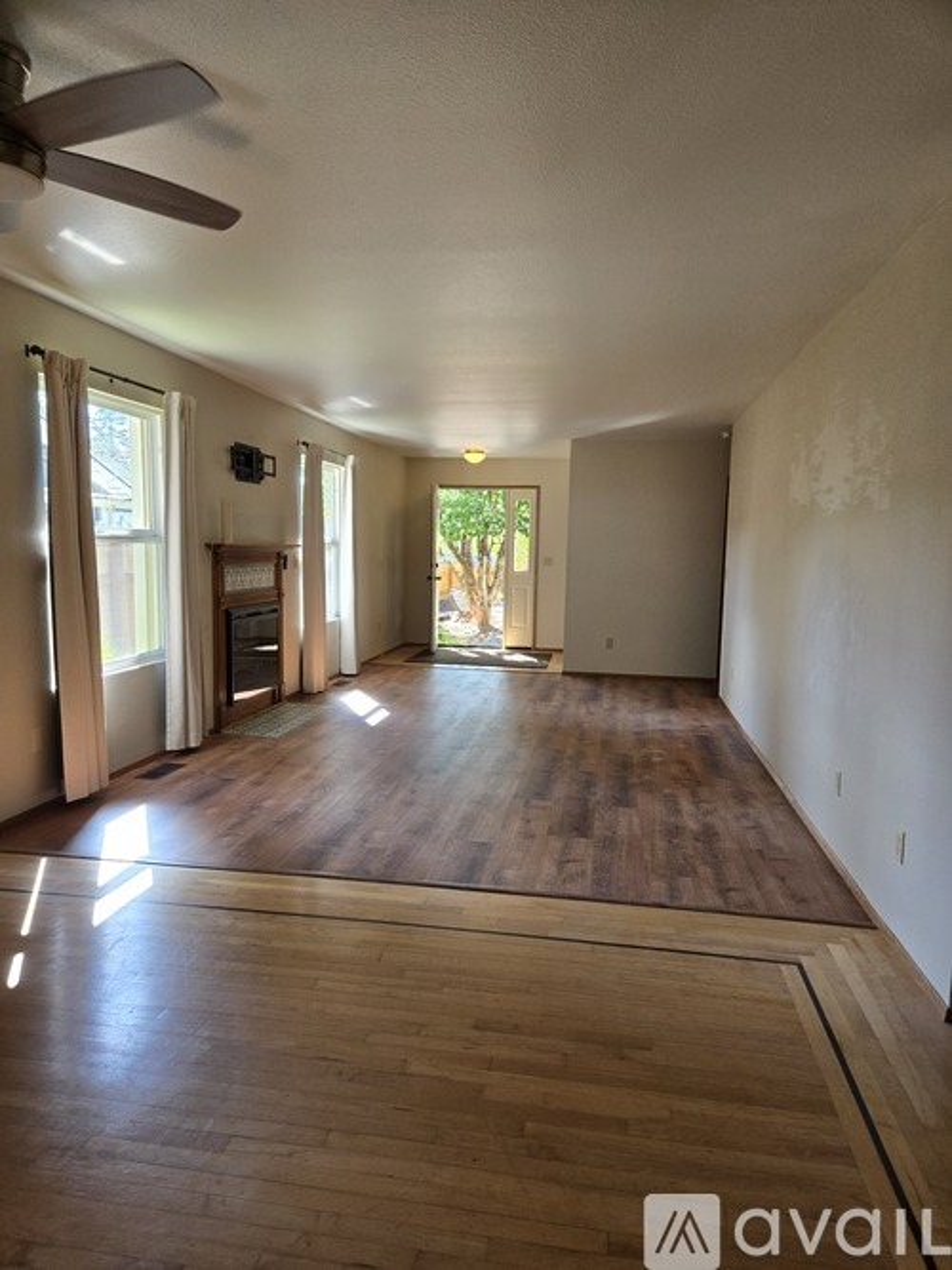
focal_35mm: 23
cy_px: 635
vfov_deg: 73.9
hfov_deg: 58.9
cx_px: 476
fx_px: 844
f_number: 1.8
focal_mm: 5.4
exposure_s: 1/180
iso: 100
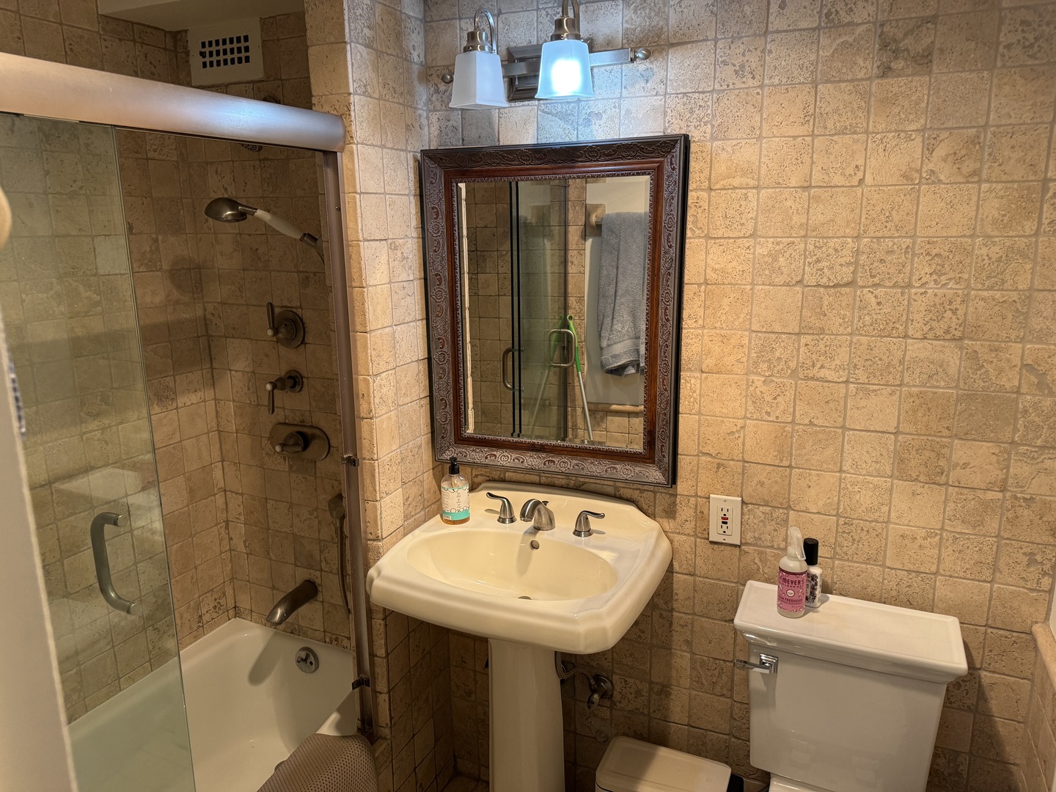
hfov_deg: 71.6
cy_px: 396
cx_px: 528
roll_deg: -1.1
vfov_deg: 56.8
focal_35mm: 24
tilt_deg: -9.8
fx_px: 732
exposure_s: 1/120
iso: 200
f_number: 1.78
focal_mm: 6.76
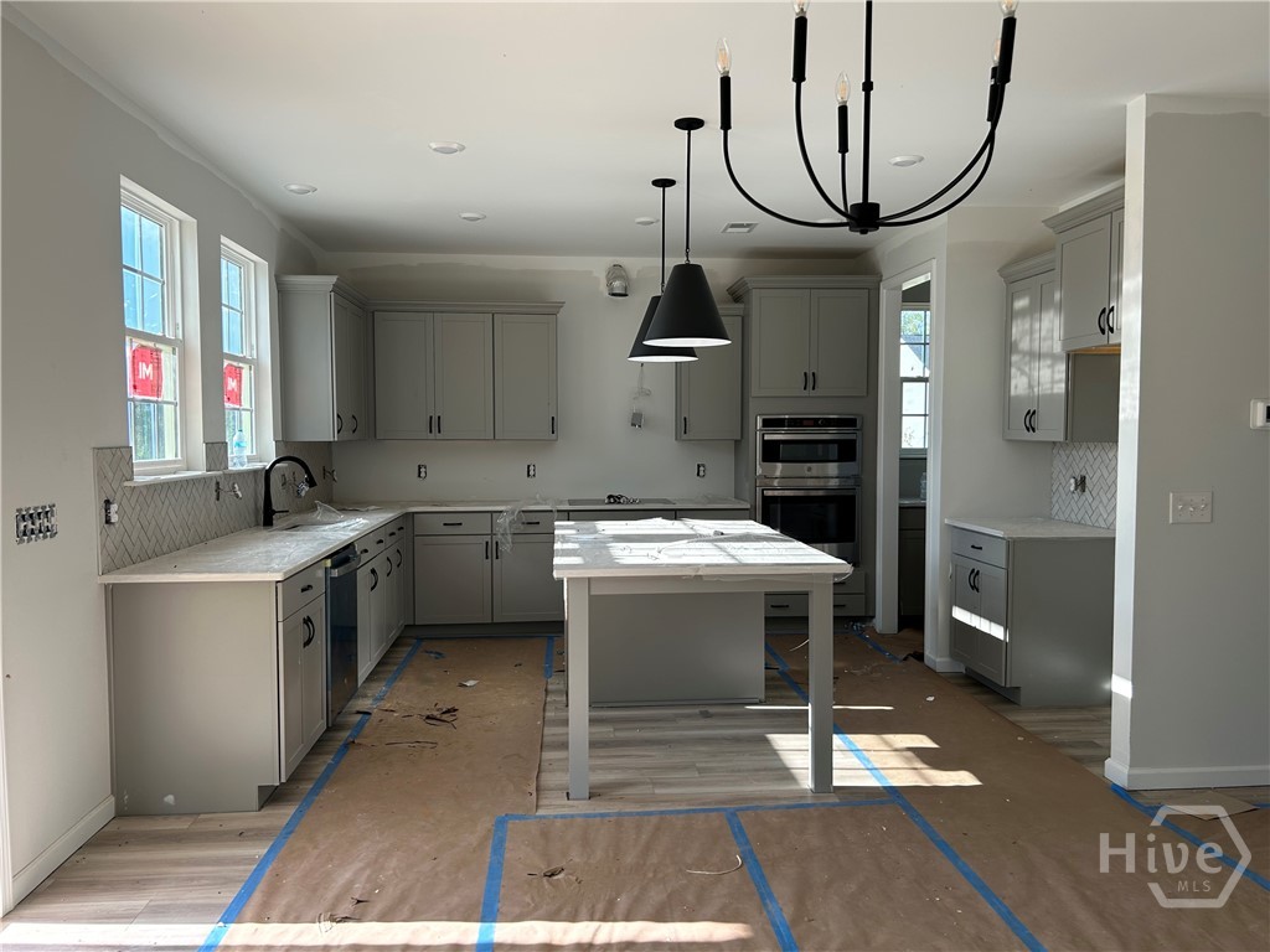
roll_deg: +0.2
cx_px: 635
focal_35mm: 26
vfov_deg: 53.1
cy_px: 476
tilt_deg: -3.6
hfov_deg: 67.3
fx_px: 954
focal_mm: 5.7
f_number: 1.5
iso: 50
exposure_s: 1/411
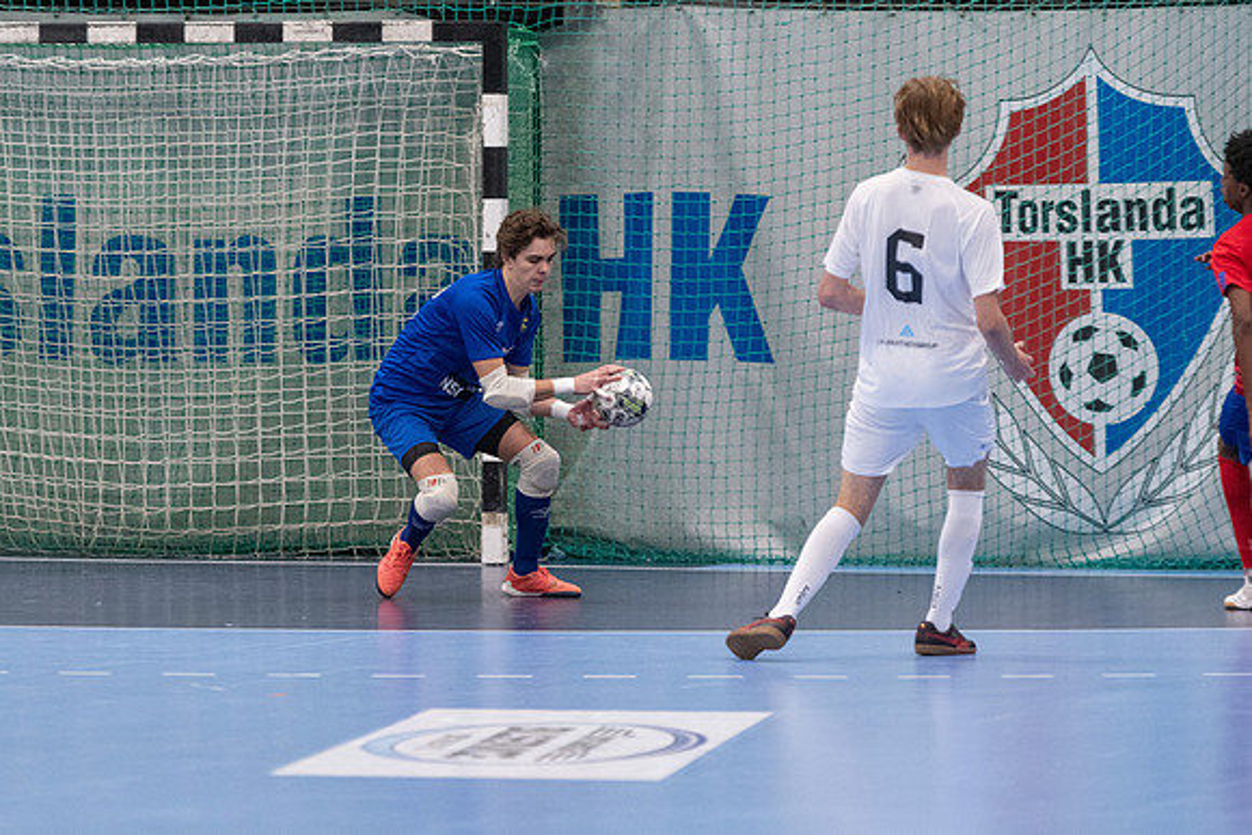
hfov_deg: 7.6
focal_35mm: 270
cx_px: 626
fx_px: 9397
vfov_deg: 5.1
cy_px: 418
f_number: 3.2
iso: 4000
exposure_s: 1/640
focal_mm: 175
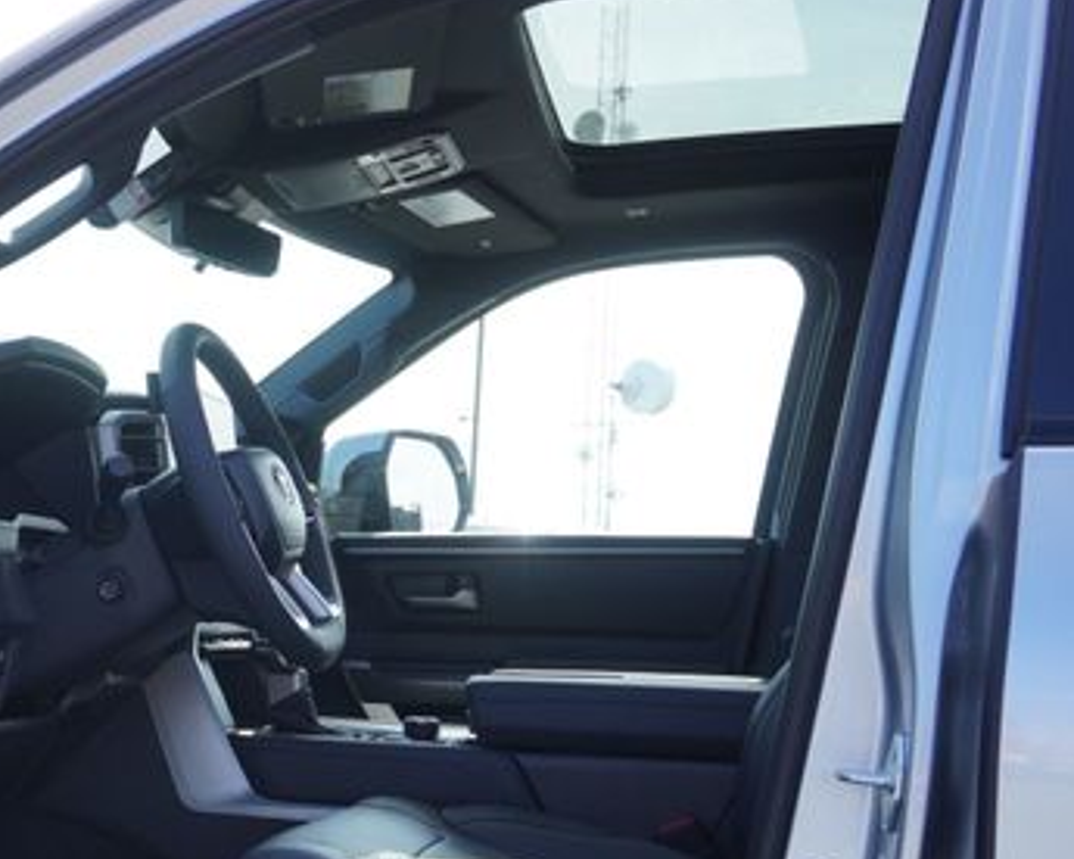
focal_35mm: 55
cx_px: 97
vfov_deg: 27.5
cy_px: 594
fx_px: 1744
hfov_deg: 32.4
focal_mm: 21
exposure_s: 1/125
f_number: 5.6
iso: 100
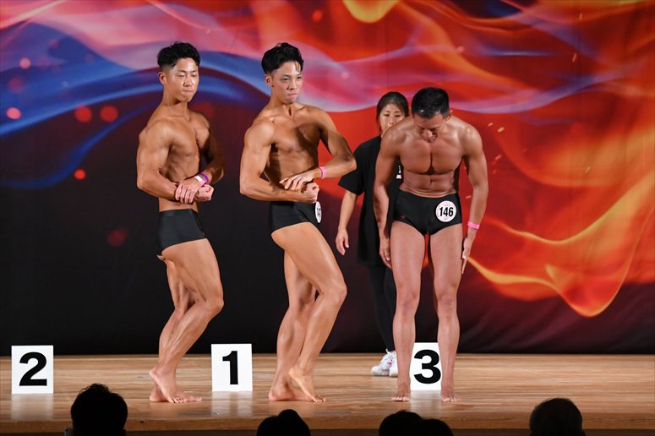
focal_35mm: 217
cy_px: 218
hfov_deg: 9.5
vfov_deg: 6.3
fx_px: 3946
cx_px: 328
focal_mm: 145
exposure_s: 1/400
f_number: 5.6
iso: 3200
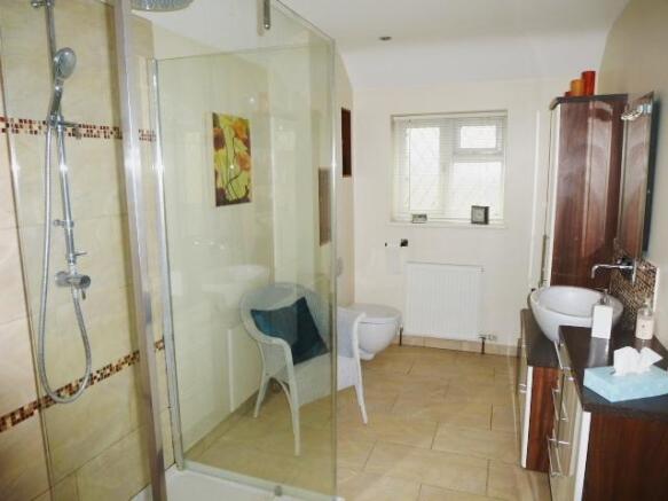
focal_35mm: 24
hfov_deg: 71.6
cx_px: 334
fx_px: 463
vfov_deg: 56.8
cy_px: 250
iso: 125
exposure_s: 1/60
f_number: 3.3
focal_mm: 4.3
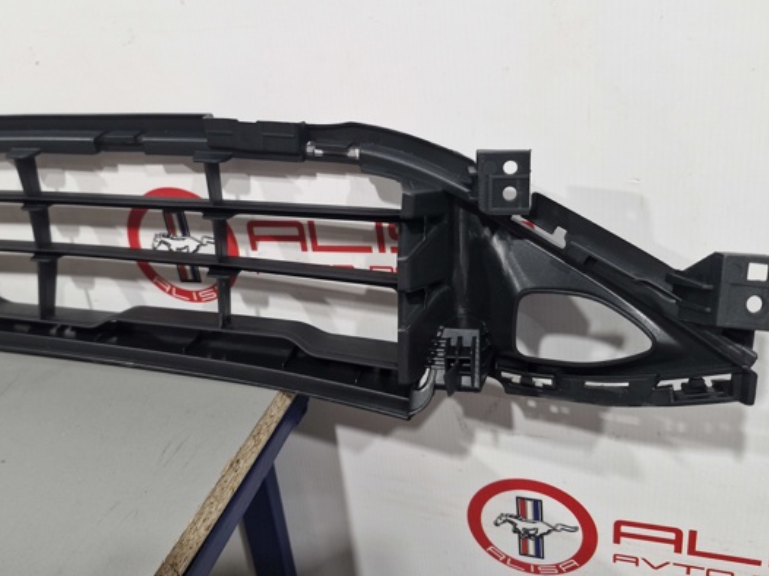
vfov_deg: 49.5
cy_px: 241
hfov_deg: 63.4
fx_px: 622
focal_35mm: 28
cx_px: 364
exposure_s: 1/100
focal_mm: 5.54
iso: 250
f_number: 1.8
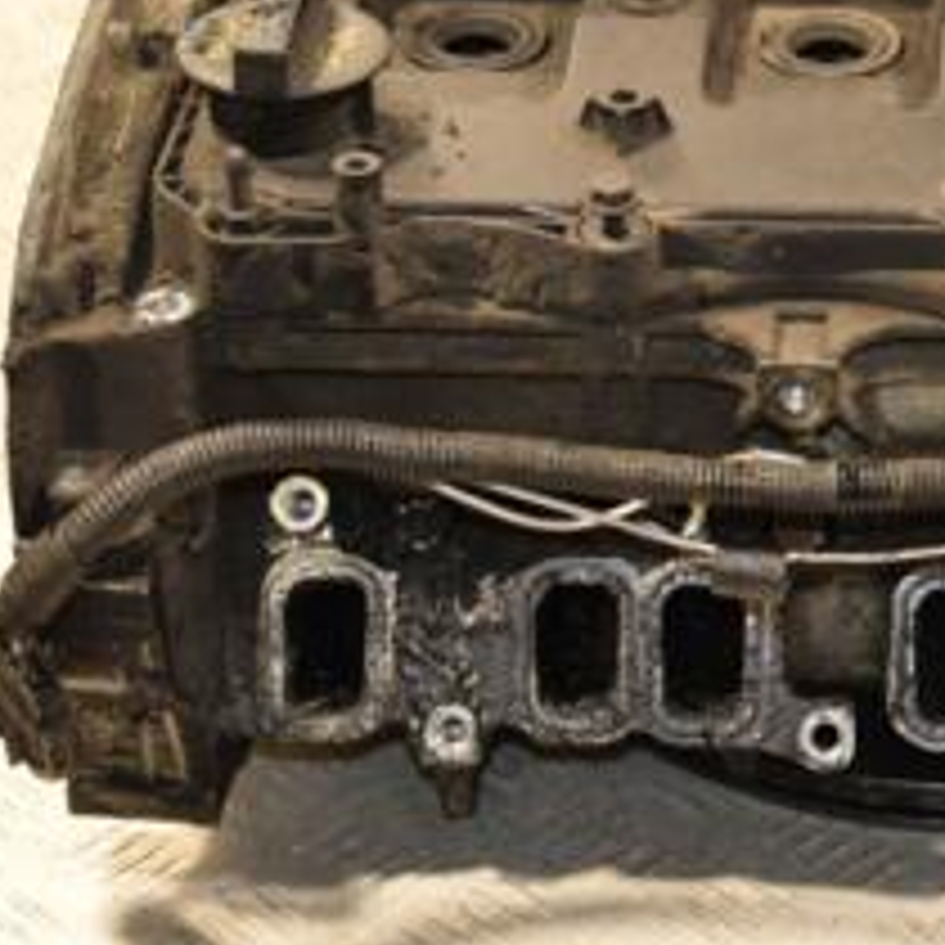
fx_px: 3830
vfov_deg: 14.0
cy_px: 198
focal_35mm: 124
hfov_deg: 13.9
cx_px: 886
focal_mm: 34
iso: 800
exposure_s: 1/100
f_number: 5
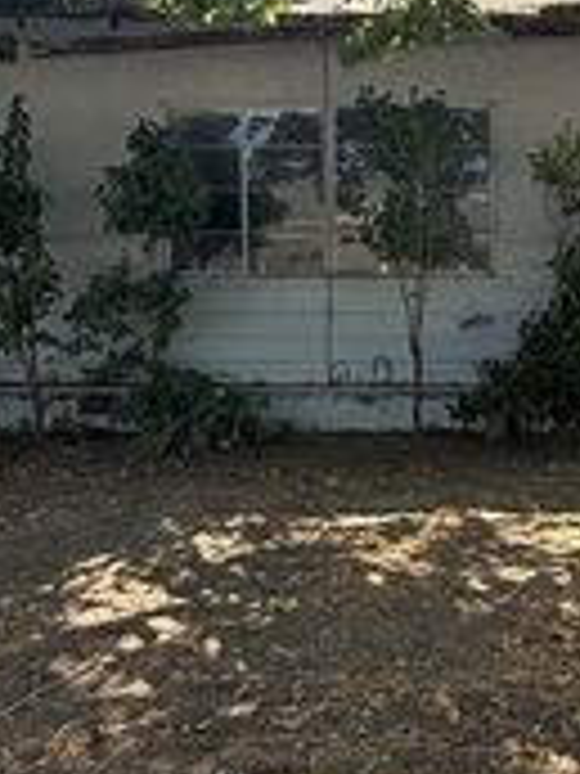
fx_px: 1162
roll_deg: -0.2
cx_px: 553
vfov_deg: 36.7
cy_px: 324
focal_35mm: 52
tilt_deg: -2.8
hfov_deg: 26.8
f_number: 2.2
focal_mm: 2.22
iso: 64
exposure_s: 1/451
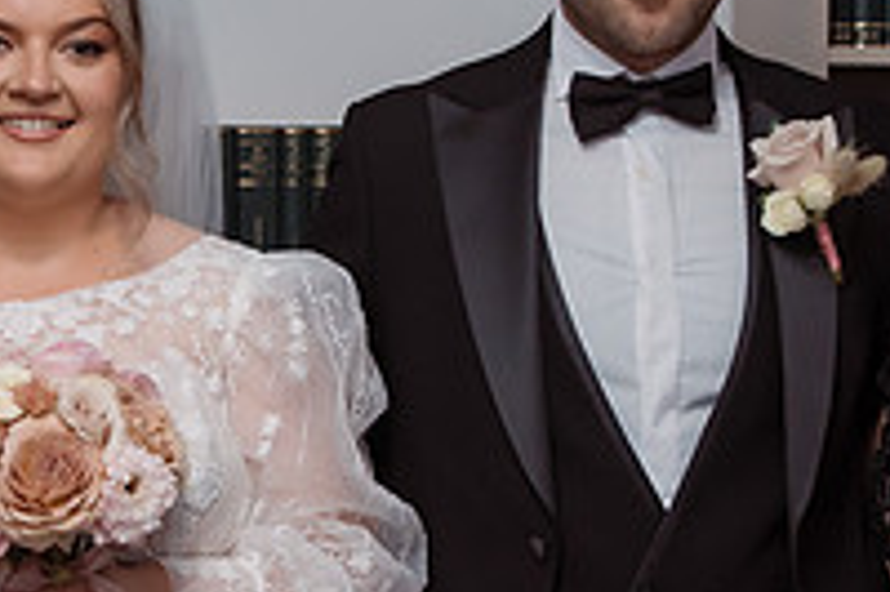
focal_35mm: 106
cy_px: 394
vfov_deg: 12.9
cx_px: 206
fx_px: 2618
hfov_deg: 19.1
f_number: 2.8
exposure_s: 1/200
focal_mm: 32
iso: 1600
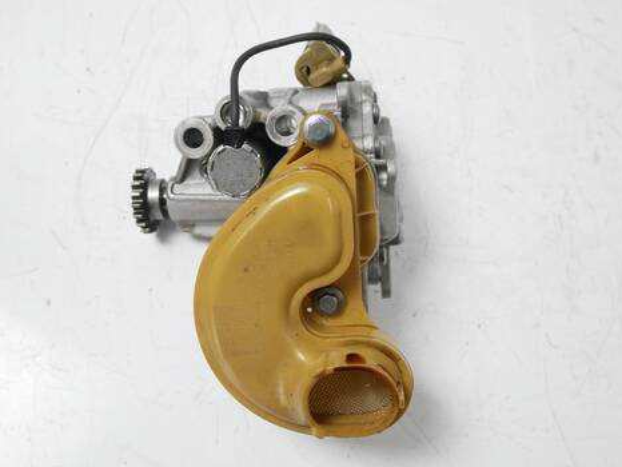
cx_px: 319
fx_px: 629
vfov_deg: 40.7
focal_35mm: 35
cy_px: 239
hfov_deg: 52.6
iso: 400
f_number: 4.1
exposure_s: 1/60
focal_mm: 17
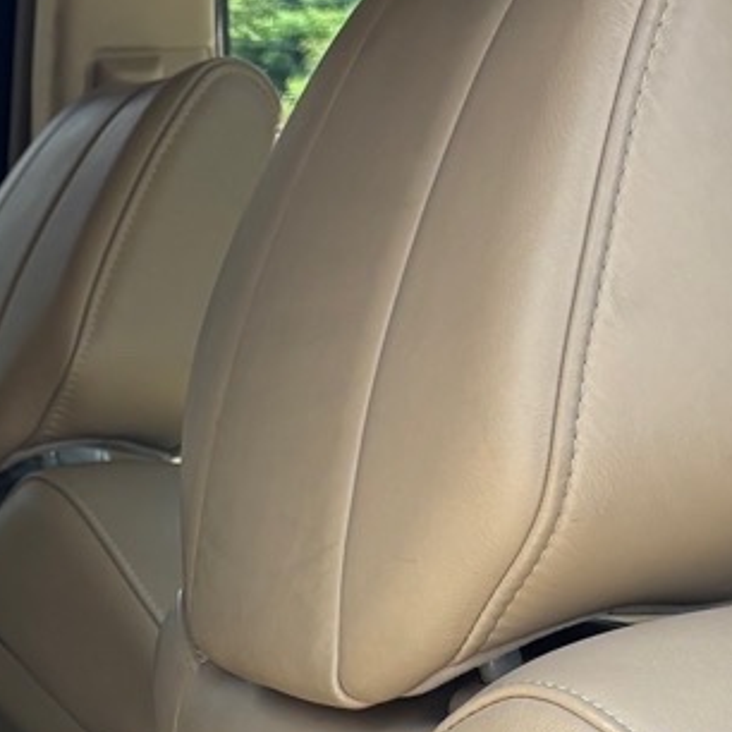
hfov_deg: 13.0
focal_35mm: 120
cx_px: -629
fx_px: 2871
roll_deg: -1.4
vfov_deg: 13.3
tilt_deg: -17.2
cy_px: 1244
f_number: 1.6
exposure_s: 1/498
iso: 50
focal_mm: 5.96
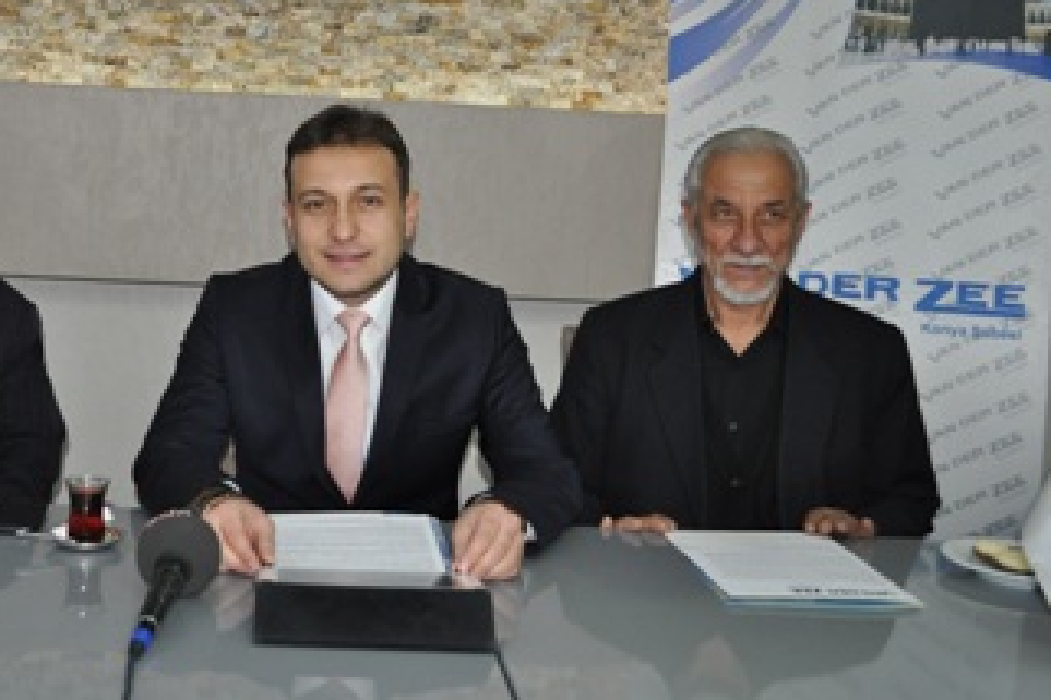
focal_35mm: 46
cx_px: 347
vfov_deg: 29.0
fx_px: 1343
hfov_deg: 42.2
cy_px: 222
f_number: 4
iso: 800
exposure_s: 1/60
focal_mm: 22
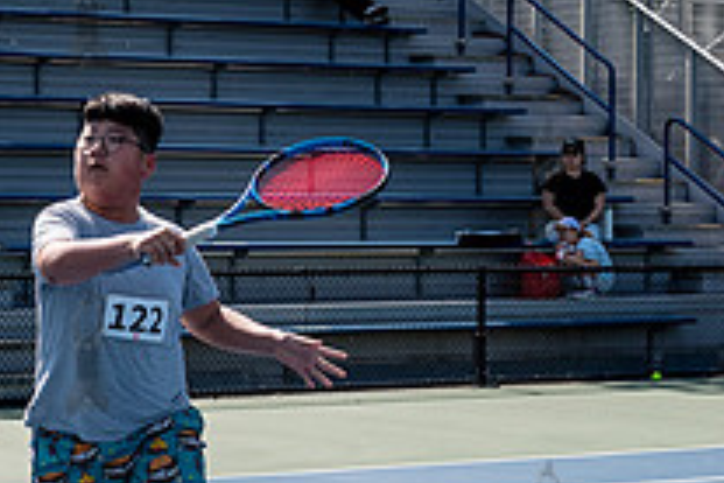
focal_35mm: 166
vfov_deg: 8.3
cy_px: 390
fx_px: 3338
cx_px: 164
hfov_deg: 12.3
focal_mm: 55
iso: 200
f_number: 4.5
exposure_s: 1/1600
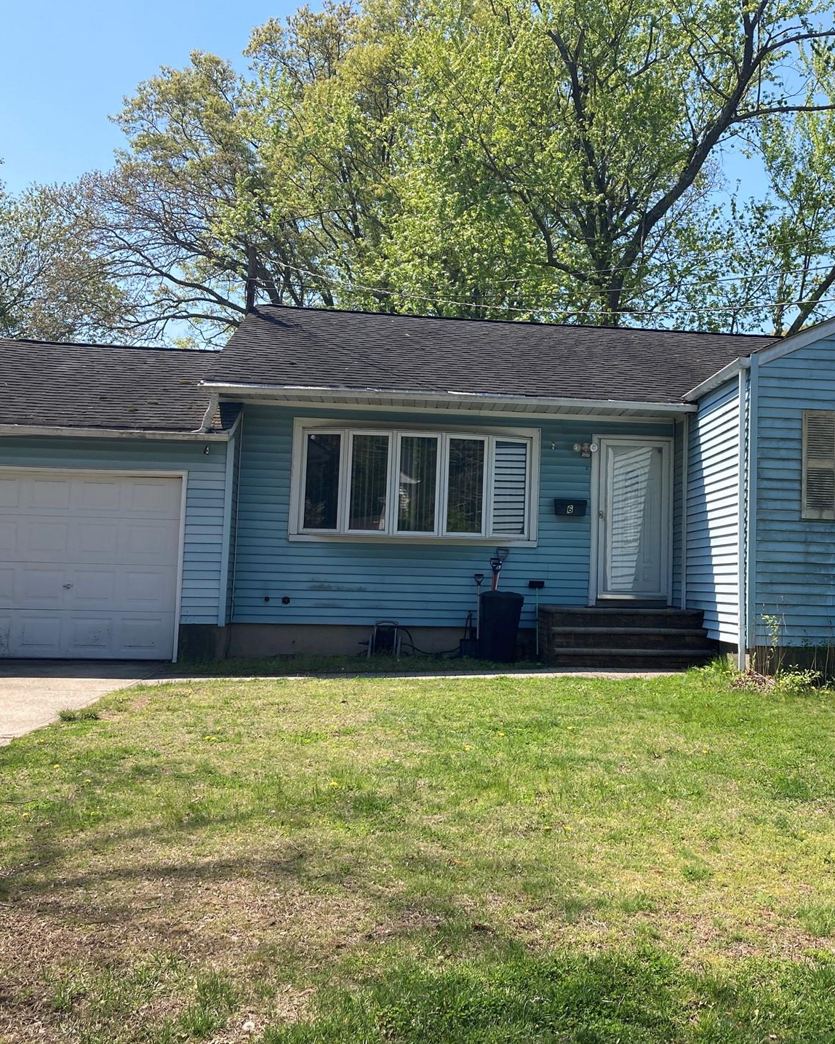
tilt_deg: +6.3
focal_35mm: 39
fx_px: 1205
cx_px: 596
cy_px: 492
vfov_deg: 46.8
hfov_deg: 37.5
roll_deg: -1.1
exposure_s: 1/1297
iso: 20
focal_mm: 3.99
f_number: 1.8
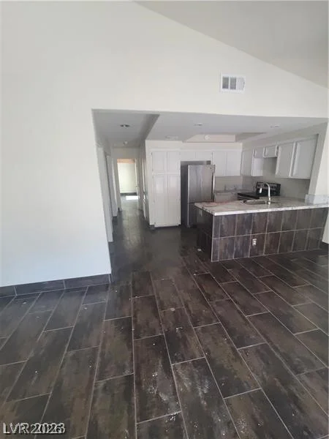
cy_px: 220
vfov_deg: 106.2
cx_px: 164
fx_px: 165
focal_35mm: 13
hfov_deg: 89.9
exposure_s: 1/60
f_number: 2.2
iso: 200
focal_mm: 2.2
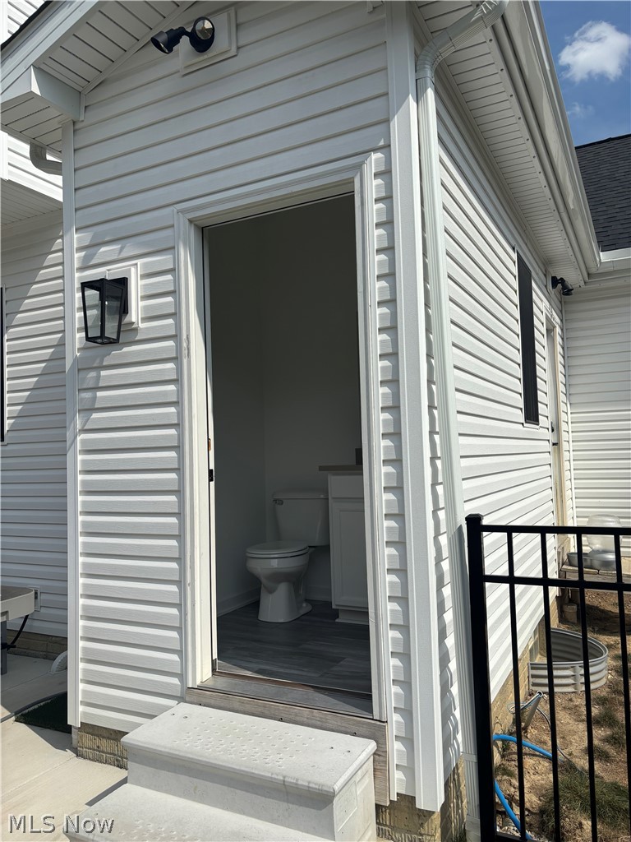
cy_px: 421
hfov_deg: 53.1
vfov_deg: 67.3
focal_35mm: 26
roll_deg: +1.2
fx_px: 632
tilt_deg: +3.4
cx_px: 316
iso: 50
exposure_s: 1/8333
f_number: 1.6
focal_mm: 5.96
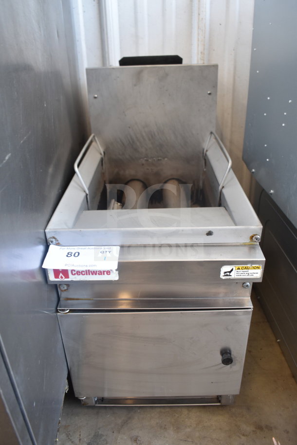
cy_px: 222
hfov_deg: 43.6
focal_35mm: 30
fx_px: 371
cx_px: 148
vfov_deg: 61.9
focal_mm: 20
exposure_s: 1/30
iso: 500
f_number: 3.5
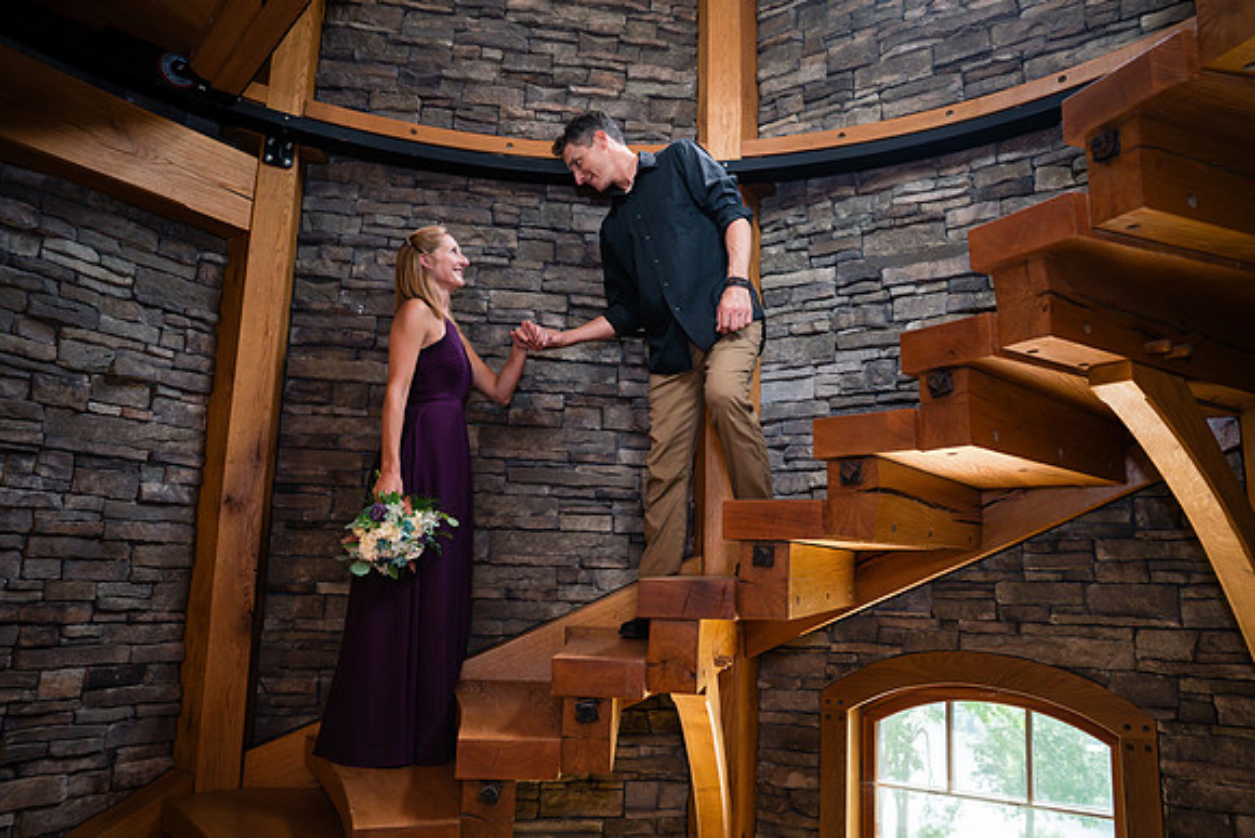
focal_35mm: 25
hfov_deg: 72.2
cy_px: 419
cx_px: 628
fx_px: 861
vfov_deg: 51.9
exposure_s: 1/200
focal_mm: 24
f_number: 2.8
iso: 800
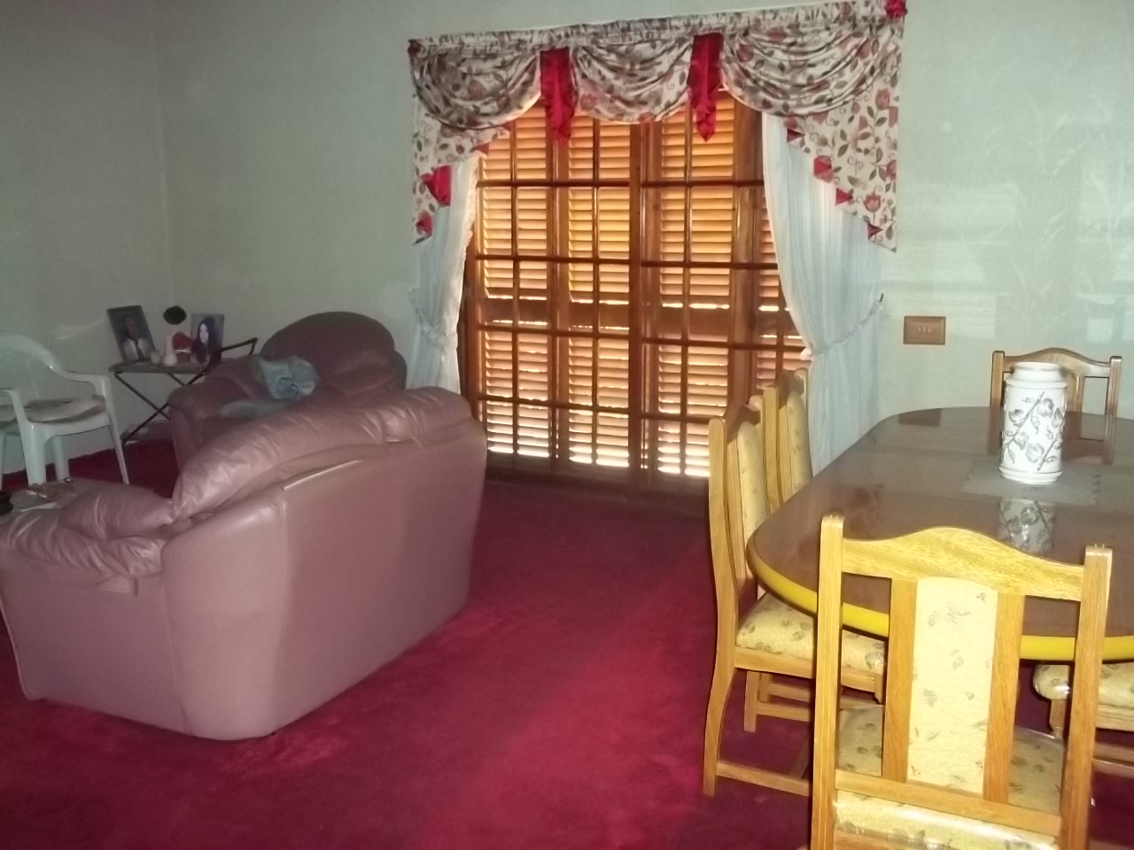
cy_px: 425
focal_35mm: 32
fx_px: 1048
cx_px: 567
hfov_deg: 56.8
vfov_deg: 44.2
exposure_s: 1/30
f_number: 2.9
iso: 400
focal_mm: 5.7
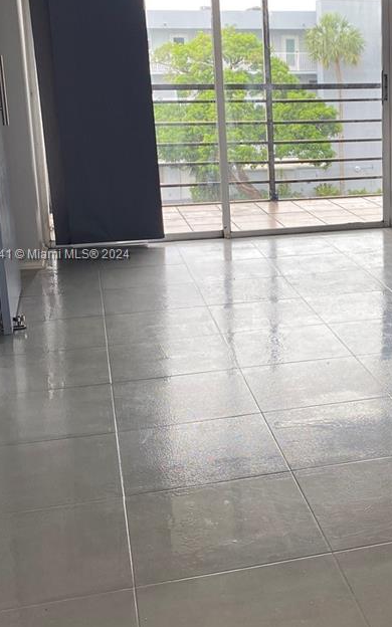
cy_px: 255
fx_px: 906
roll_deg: -0.4
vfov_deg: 38.1
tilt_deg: -11.6
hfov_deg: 23.3
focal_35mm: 53
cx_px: 398
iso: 32
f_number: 1.8
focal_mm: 4.25
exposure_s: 1/179
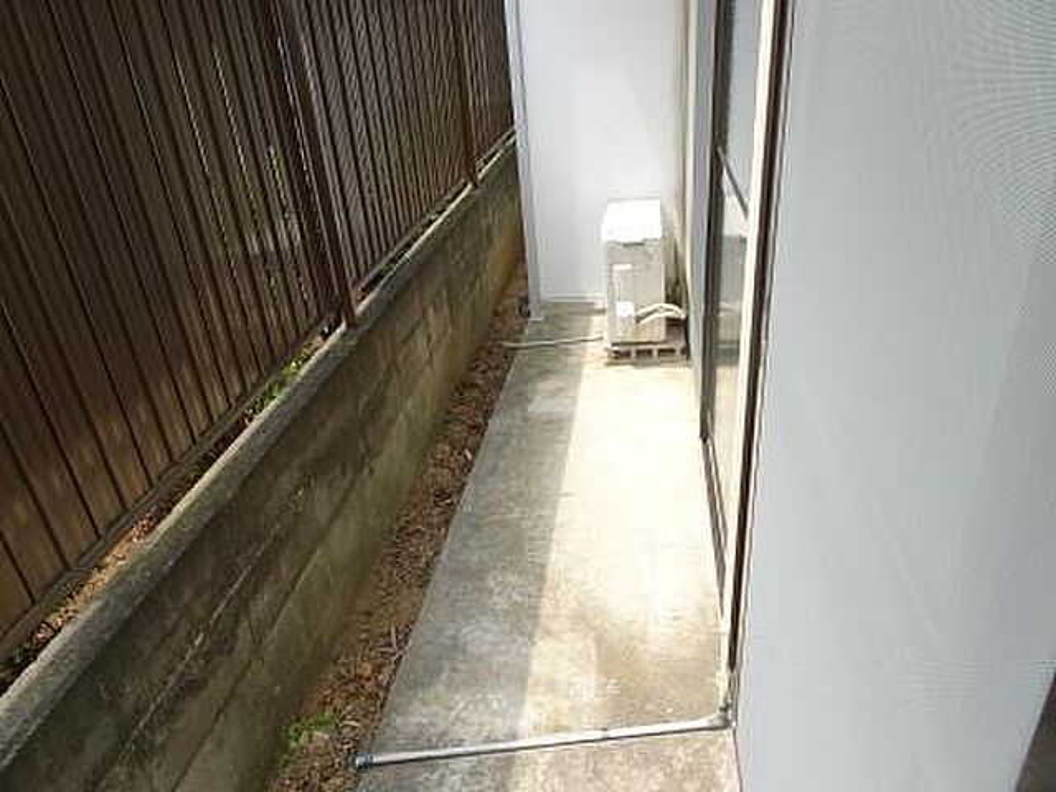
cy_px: 396
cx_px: 528
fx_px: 732
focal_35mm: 24
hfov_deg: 71.6
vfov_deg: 56.8
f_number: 3.5
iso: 80
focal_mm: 4.1
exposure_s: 1/250
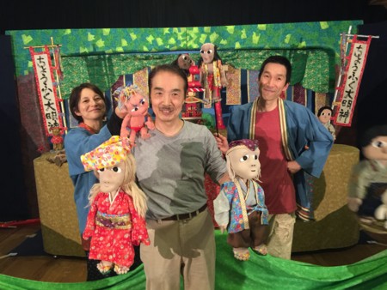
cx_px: 194
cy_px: 145
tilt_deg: -5.9
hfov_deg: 61.6
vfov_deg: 48.3
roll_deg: +0.8
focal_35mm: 29
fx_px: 324
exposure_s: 1/10
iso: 125
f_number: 2.2
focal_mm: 4.15
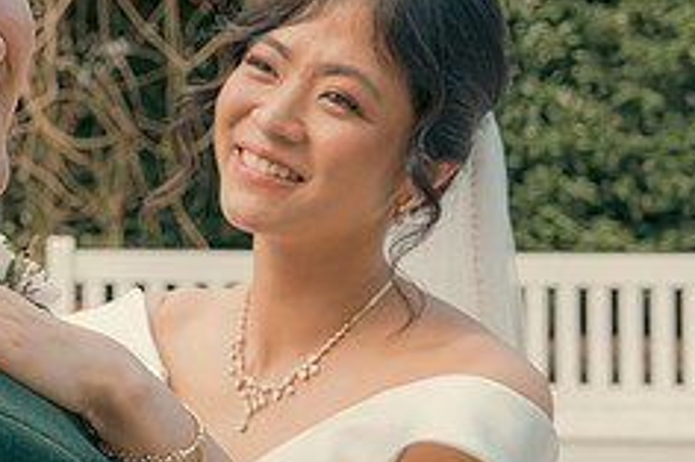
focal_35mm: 96
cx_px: 15
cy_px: 166
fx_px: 1852
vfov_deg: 14.2
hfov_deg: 20.6
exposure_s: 1/160
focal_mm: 26
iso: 125
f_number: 3.5
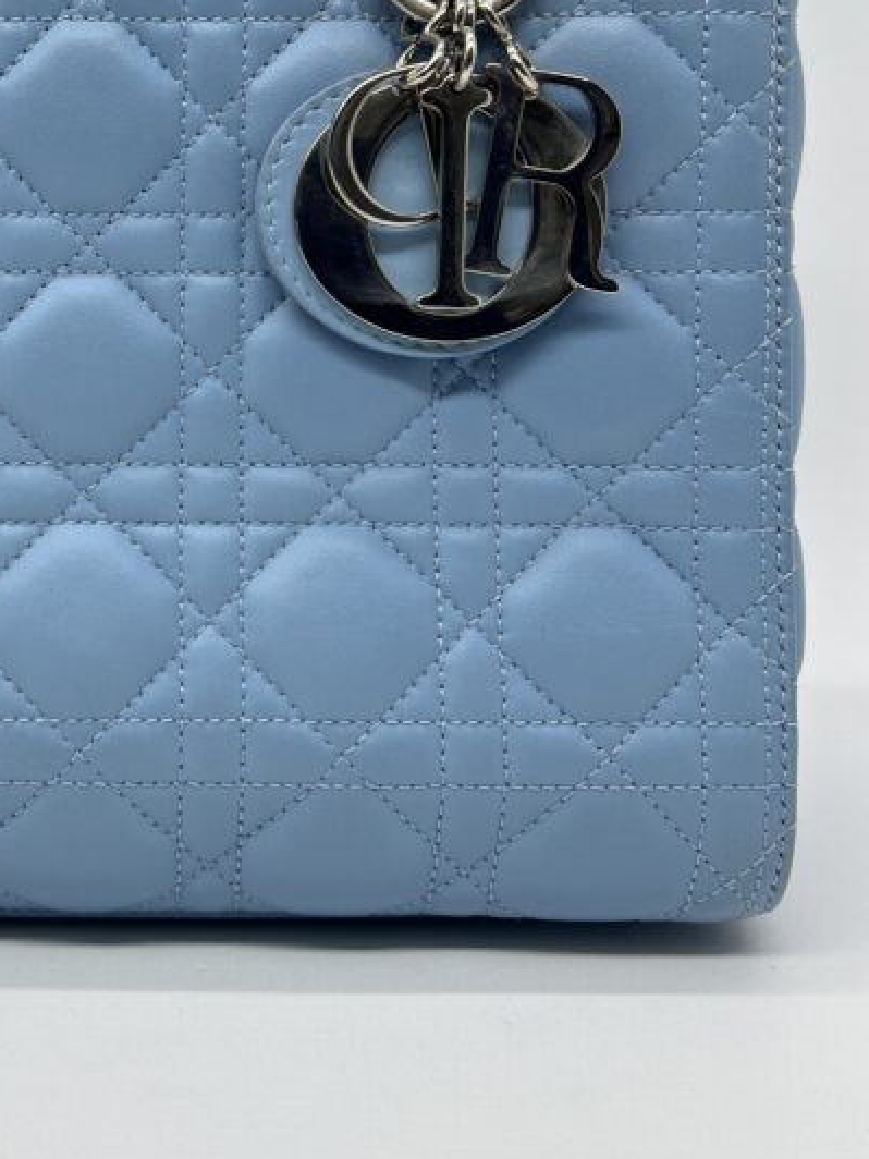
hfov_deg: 28.0
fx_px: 1674
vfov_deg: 37.7
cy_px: 362
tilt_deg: -8.3
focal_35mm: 50
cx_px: 85
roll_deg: +0.2
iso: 40
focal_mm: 5.7
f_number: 1.5
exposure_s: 1/155
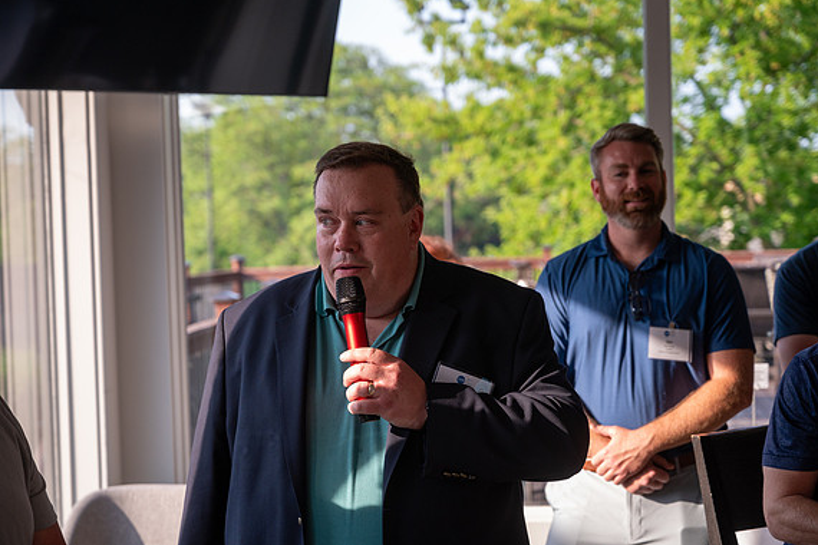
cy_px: 270
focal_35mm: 74
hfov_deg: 27.3
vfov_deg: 18.4
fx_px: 1681
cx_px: 395
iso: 640
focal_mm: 70
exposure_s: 1/640
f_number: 4
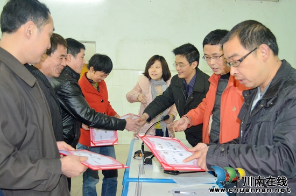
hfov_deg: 49.7
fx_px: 320
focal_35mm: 39
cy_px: 98
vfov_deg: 34.0
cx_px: 148
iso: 1800
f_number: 4.2
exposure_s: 1/60
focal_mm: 26
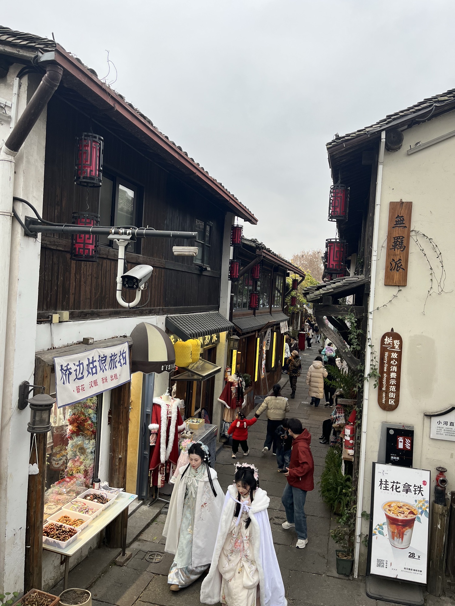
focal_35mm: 26
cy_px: 303
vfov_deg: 67.3
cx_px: 228
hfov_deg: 53.1
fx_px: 456
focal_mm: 5.1
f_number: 1.6
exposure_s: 1/314
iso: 50
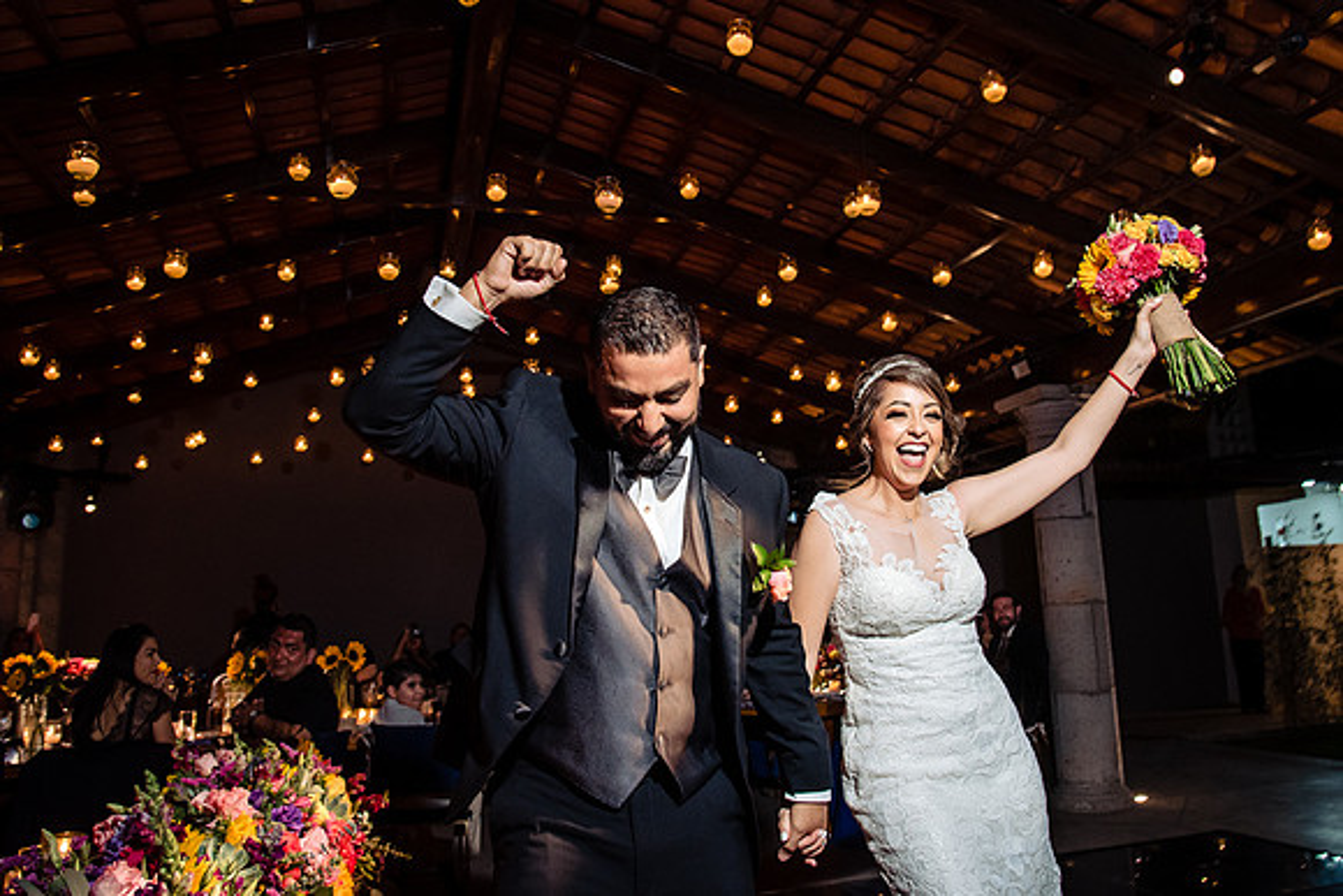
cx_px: 688
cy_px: 395
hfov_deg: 65.2
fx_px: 1050
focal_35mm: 28
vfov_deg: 46.1
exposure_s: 1/40
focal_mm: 24
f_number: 7.1
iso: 2000
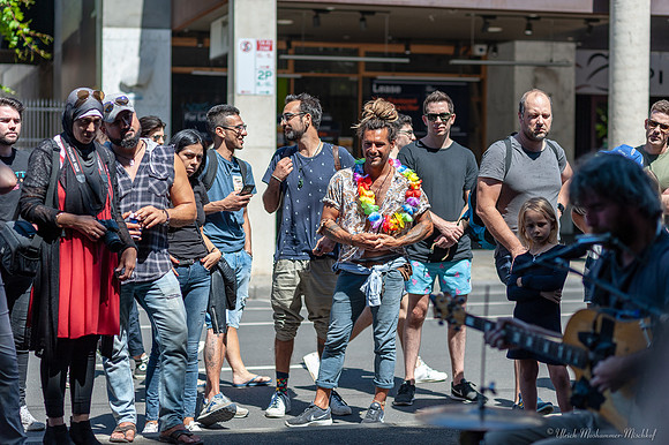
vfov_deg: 16.1
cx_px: 334
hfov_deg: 23.9
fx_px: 1579
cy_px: 222
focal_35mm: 85
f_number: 2.8
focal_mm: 85
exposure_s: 1/3200
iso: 200
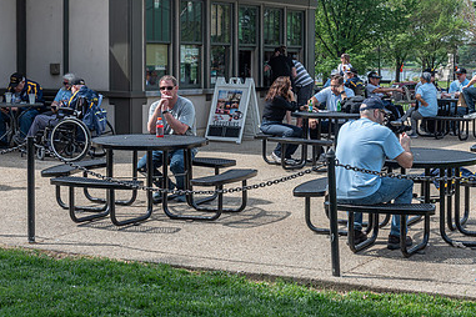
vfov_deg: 17.7
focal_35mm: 77
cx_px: 359
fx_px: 1018
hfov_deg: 26.0
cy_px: 111
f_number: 9
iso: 100
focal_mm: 44
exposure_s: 1/125
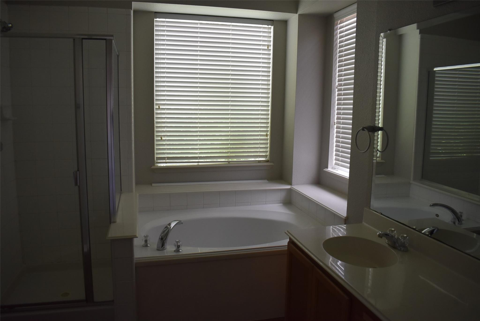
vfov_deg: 48.0
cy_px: 160
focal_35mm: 27
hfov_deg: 67.4
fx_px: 360
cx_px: 240
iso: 800
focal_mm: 18
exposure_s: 1/160
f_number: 3.5
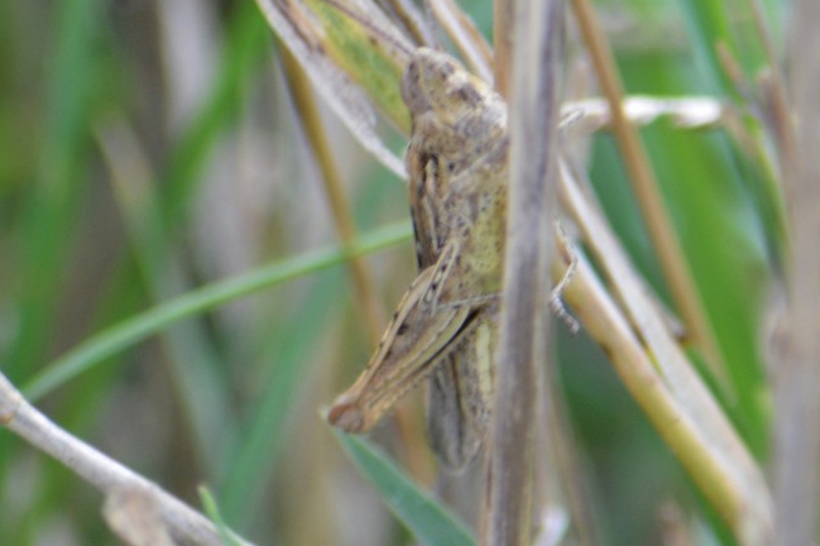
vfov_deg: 2.1
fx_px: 15162
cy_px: 168
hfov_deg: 3.1
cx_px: 447
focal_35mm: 666
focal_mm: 300
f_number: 8
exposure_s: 1/125
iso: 320
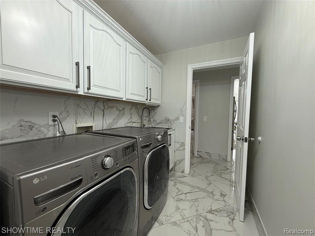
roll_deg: -1.3
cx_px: 158
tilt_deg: -2.4
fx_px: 127
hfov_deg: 102.1
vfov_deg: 85.7
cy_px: 118
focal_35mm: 14
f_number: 2.2
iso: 160
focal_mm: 2.22
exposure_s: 1/120
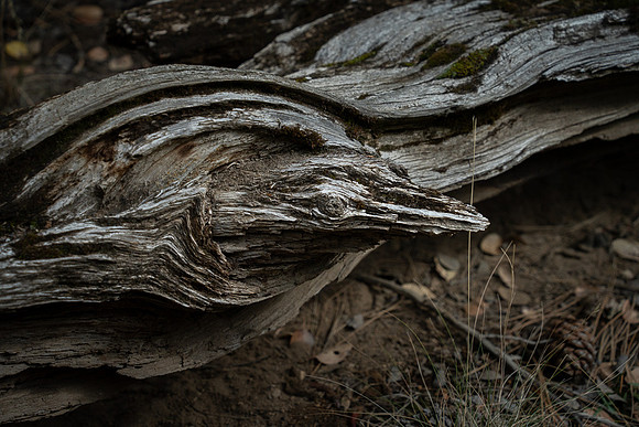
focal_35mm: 94
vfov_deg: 14.6
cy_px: 214
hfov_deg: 21.7
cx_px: 320
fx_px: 1669
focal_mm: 94
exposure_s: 1/1600
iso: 800
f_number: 5.6
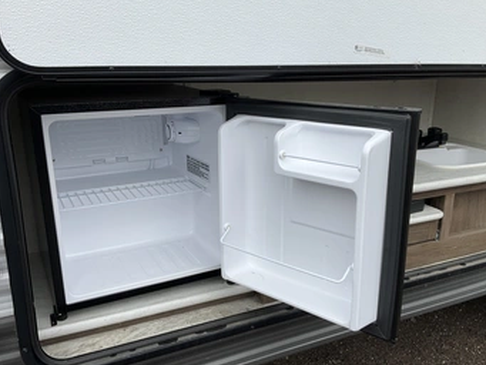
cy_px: 197
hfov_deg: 53.9
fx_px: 478
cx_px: 251
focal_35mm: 34
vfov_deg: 41.8
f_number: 1.8
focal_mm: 3
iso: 25
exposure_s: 1/842
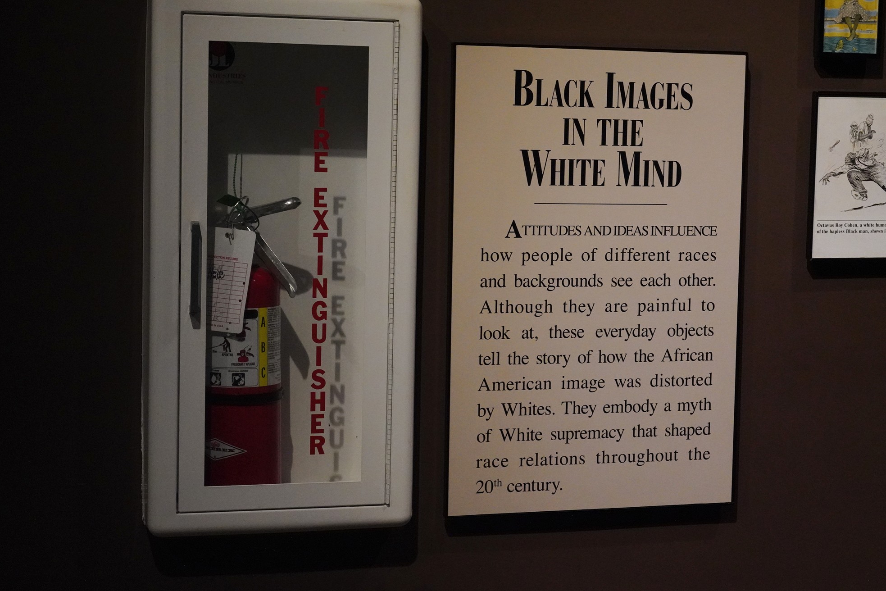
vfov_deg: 22.3
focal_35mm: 61
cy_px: 293
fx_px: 1501
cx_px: 436
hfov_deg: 32.9
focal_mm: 60
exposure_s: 1/100
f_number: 5.6
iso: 8000
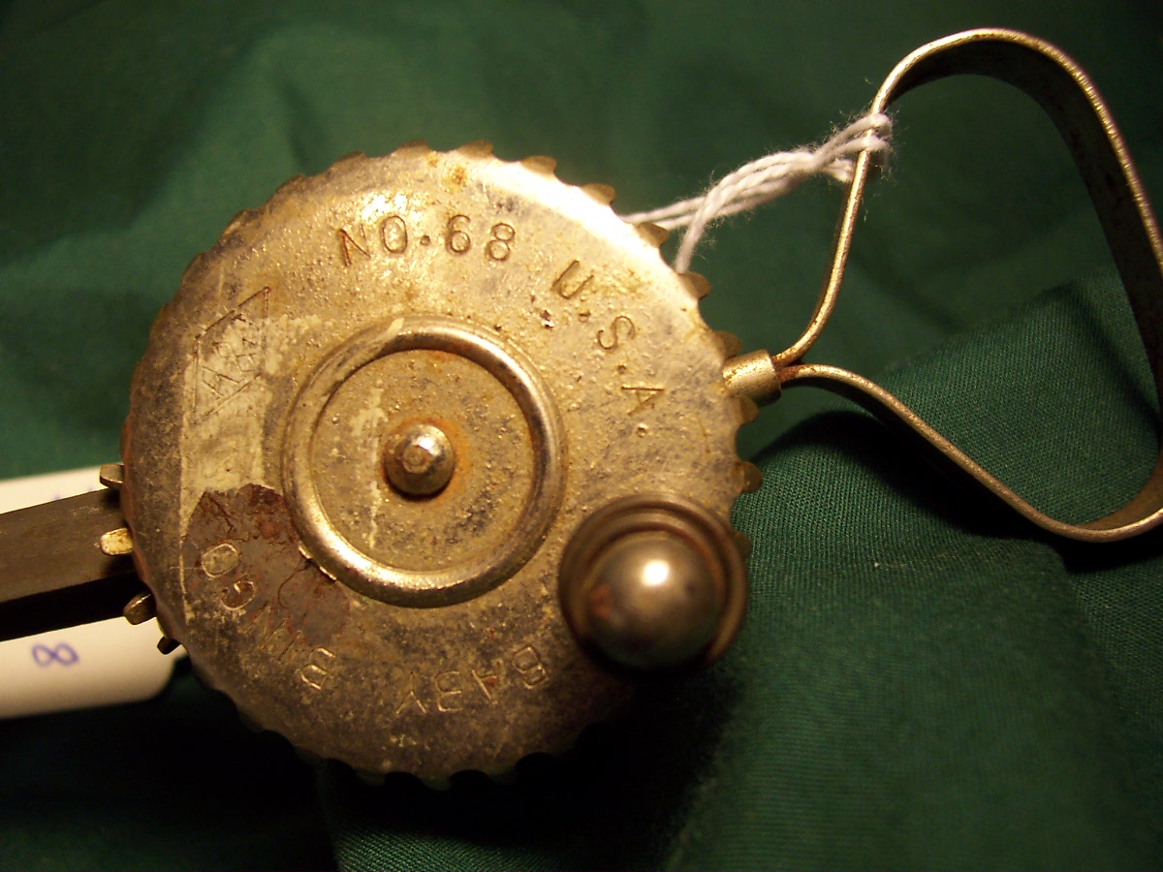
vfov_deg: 38.7
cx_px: 582
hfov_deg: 50.1
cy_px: 436
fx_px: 1243
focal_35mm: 37
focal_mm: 5.6
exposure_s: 1/90
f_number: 2.8
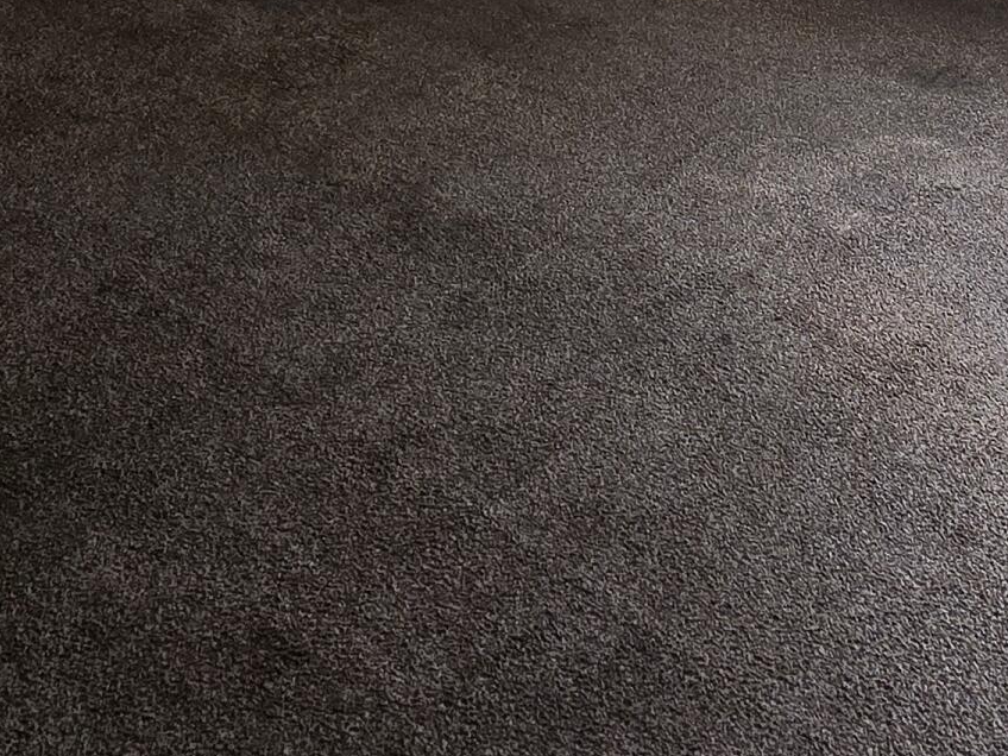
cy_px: -429
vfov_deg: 23.7
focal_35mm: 46
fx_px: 1339
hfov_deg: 41.0
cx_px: 619
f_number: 2.2
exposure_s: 1/60
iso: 64
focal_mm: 2.2
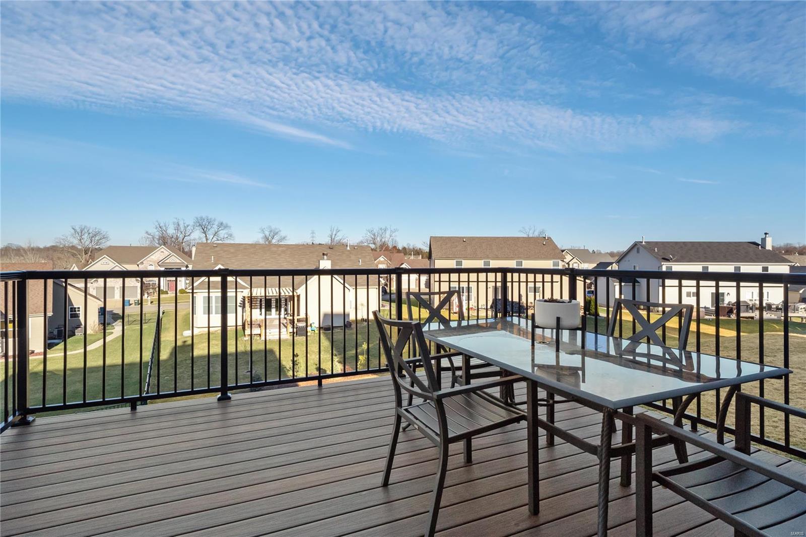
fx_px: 403
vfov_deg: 67.4
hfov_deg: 90.0
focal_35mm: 18
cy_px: 268
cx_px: 403
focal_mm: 9
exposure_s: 1/800
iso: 400
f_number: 8
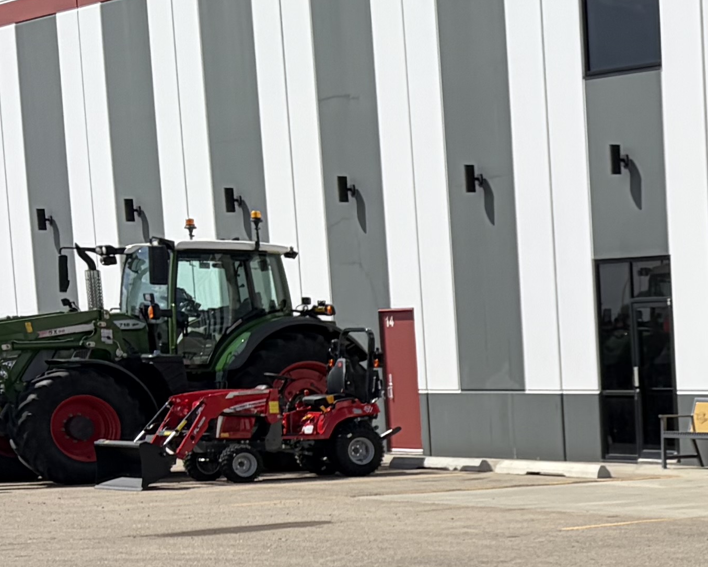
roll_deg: -0.4
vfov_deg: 14.0
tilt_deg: -6.7
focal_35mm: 107
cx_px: 1373
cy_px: 689
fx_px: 2242
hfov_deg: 15.0
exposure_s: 1/4329
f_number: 1.6
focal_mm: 5.96
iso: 50
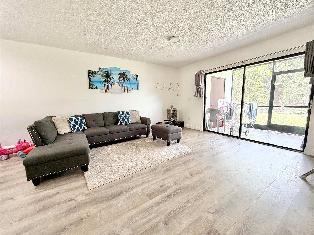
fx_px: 127
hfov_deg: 102.1
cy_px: 118
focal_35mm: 14
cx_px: 157
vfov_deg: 85.7
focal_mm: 2.22
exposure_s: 1/121
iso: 250
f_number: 2.2
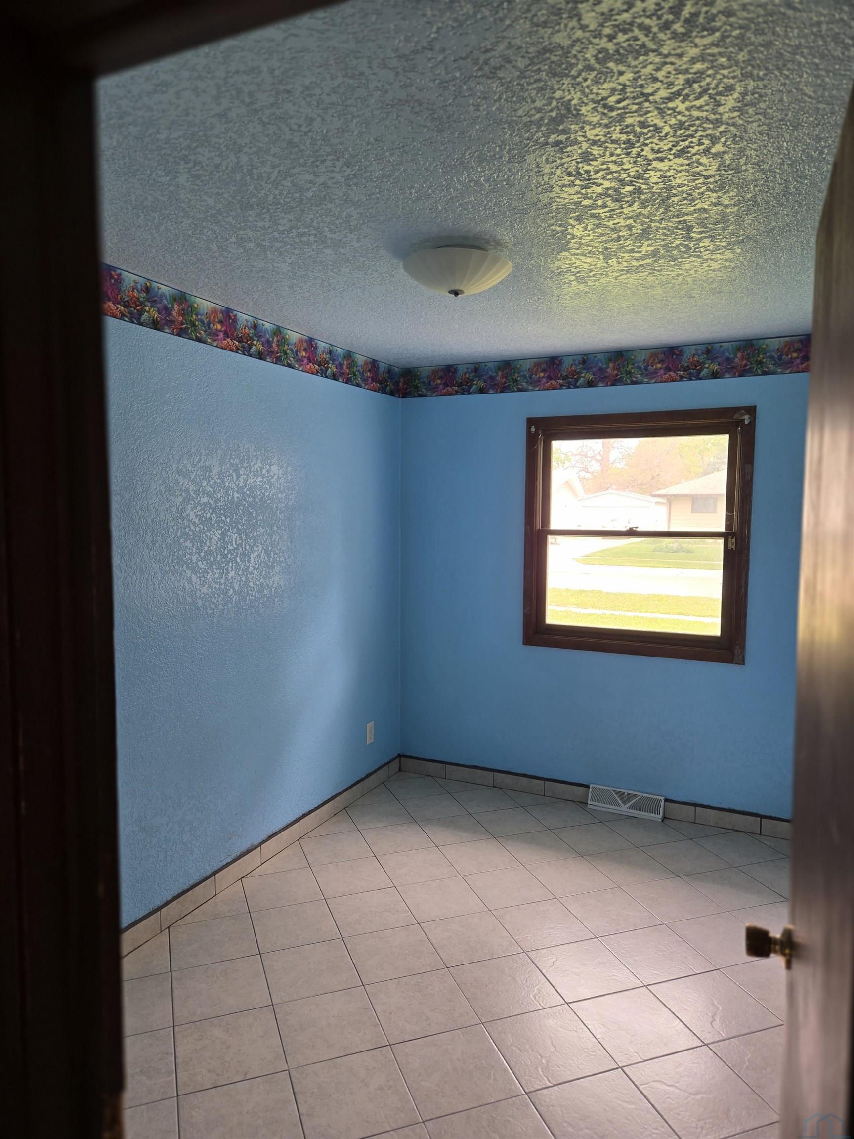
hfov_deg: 58.9
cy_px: 570
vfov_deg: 73.9
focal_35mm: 23
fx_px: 757
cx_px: 427
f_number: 1.8
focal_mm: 5.4
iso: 80
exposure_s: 1/120
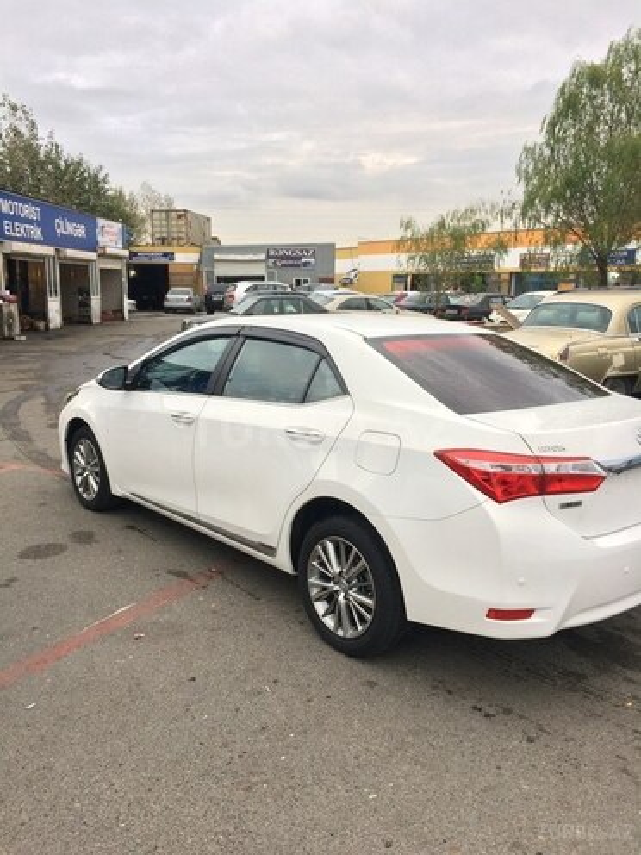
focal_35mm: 29
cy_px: 428
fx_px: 716
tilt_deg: -12.5
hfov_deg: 48.2
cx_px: 320
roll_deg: -1.3
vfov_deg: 61.7
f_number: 2.2
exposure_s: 1/50
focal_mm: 4.15
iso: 50
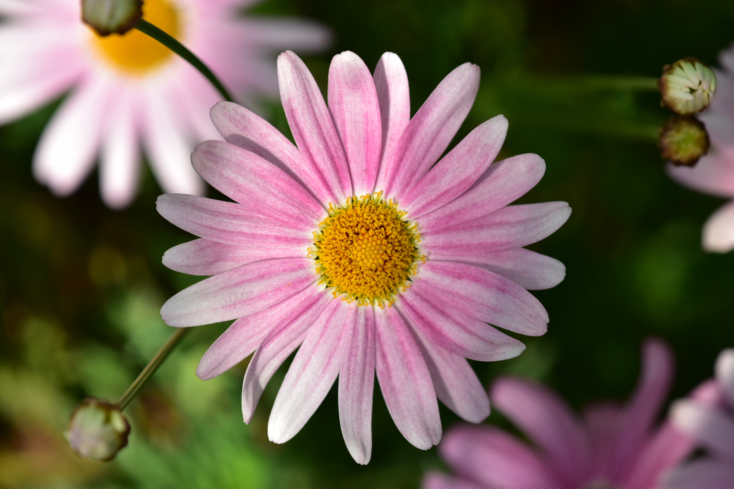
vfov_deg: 10.8
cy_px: 244
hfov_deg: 16.1
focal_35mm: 128
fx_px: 2599
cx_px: 367
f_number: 6.3
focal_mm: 85
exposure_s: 1/500
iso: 320
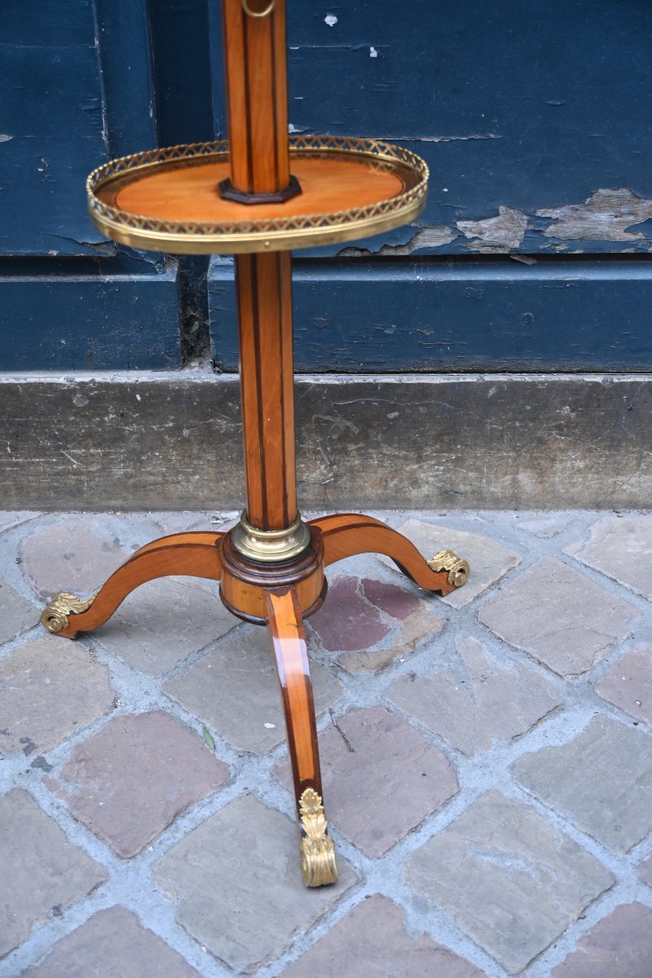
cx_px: 326
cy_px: 489
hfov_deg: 28.9
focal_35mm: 46
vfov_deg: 42.3
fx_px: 1263
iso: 400
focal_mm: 31
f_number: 4
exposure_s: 1/160
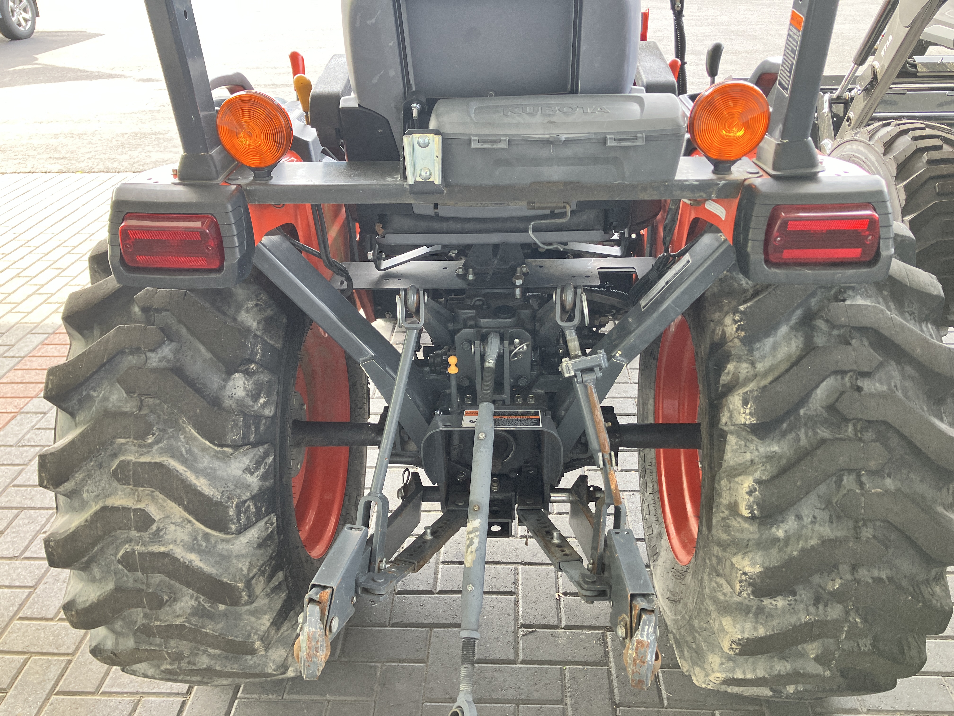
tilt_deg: -29.0
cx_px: 477
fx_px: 772
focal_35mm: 28
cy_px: 358
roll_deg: +2.3
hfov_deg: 63.4
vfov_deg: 49.7
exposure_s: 1/118
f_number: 1.8
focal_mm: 3.99
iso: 80
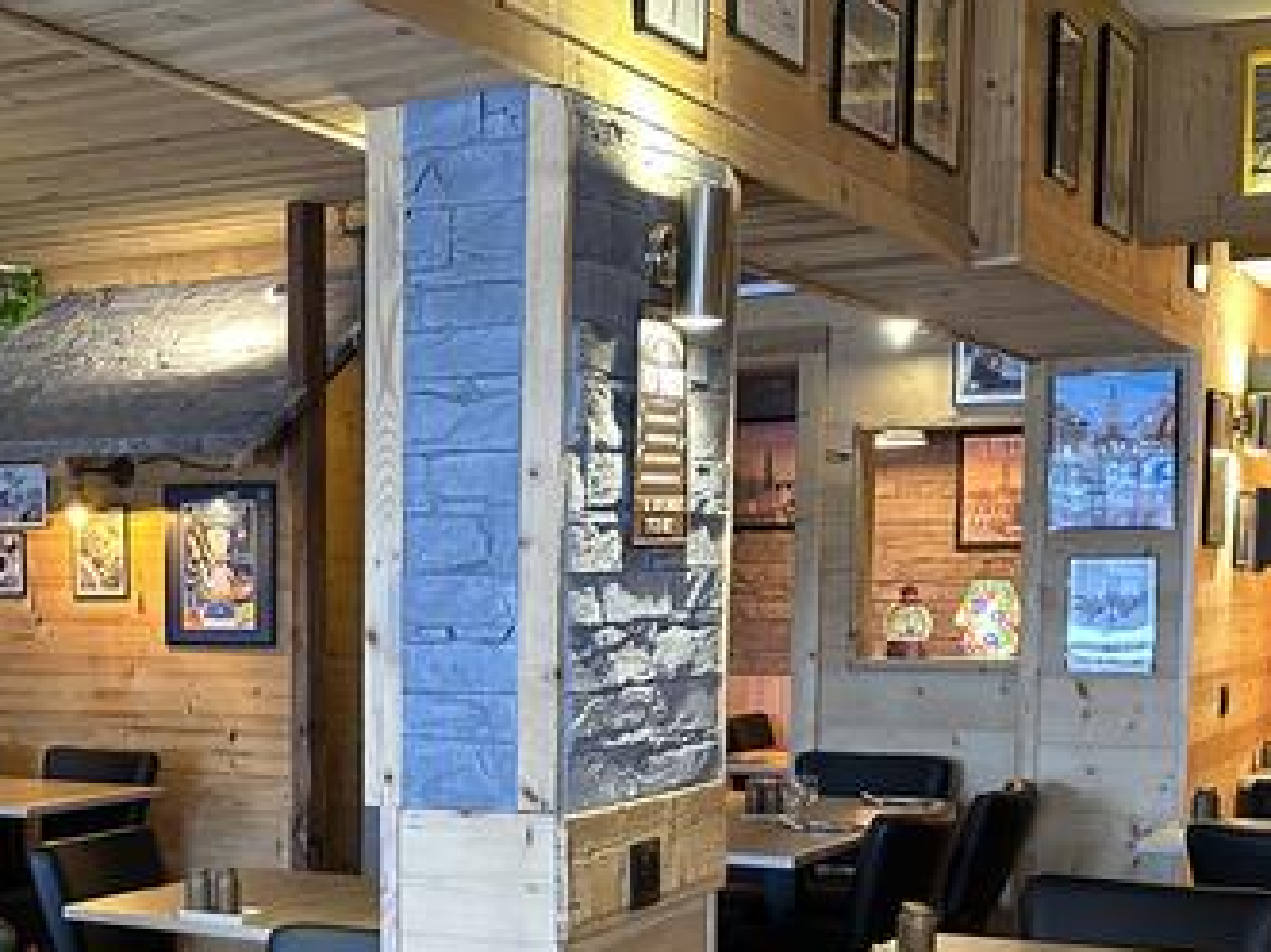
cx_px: 150
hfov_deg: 31.8
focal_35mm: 58
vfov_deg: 24.8
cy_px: 760
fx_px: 2129
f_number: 1.78
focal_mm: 6.86
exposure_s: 1/50
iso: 500
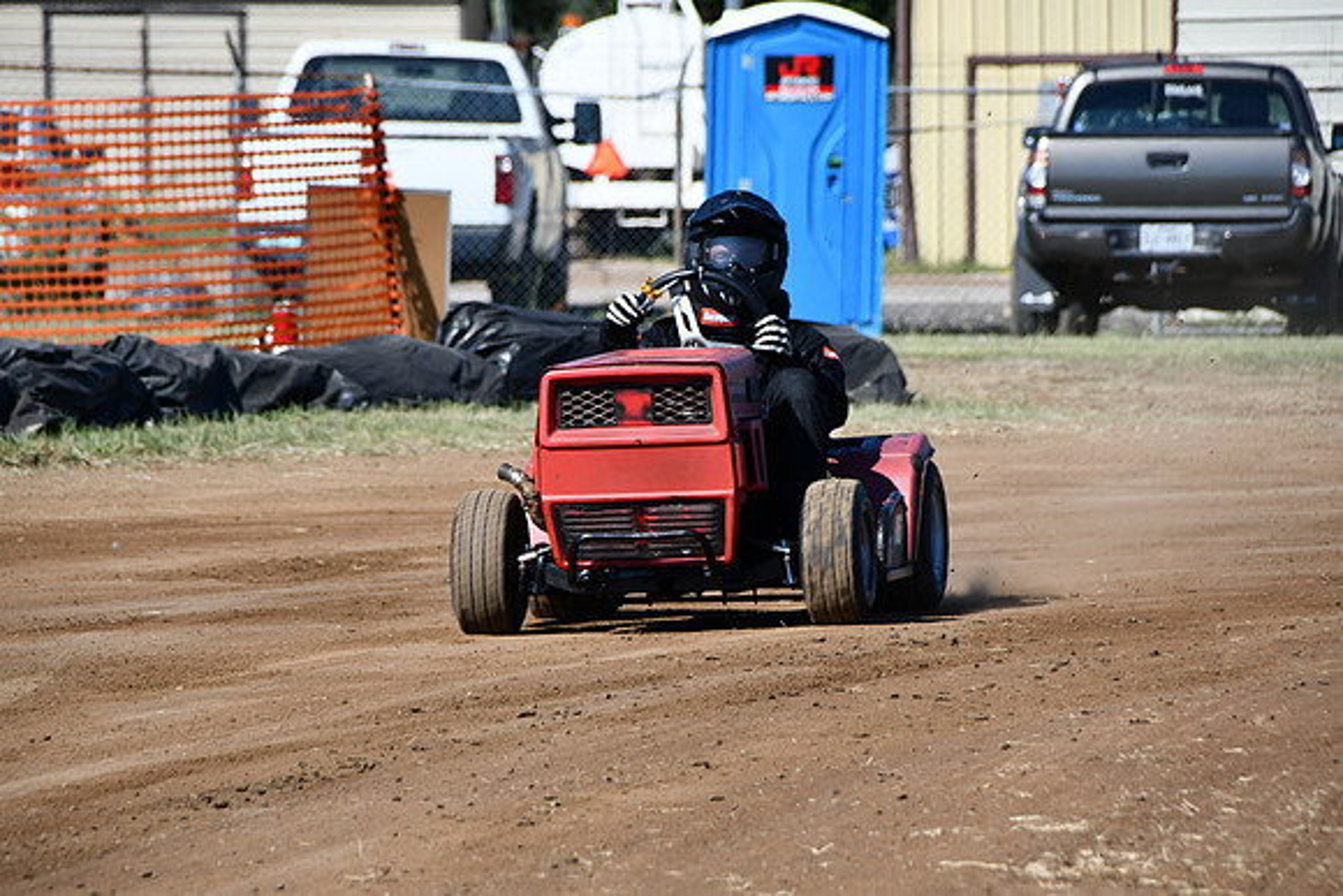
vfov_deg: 3.7
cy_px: 448
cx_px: 672
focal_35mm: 375
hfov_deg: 5.5
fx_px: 13992
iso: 200
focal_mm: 250
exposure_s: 1/500
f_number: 8
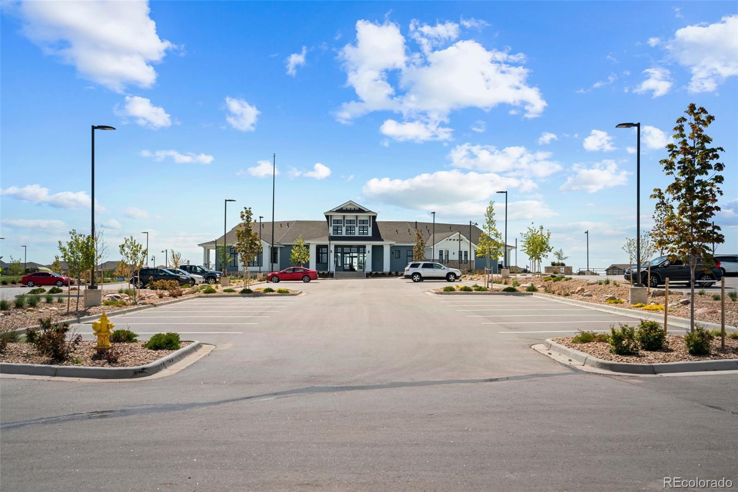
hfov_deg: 54.4
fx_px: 717
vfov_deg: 37.8
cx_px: 369
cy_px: 246
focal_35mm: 35
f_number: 8
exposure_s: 1/250
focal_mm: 35
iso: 100
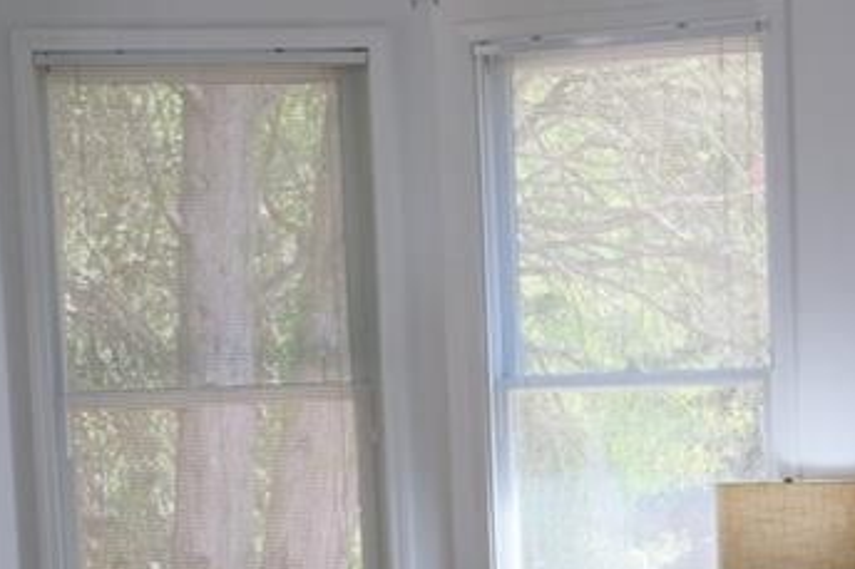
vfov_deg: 10.7
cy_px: 723
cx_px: 743
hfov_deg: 16.2
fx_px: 2967
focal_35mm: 125
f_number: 4.5
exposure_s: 1/85
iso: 640
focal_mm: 27.9
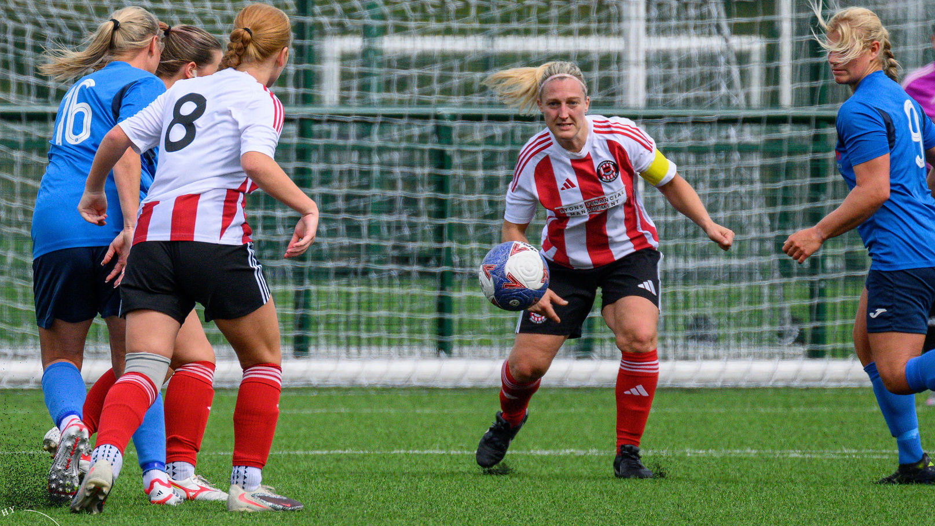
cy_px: 164
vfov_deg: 1.3
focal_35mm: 941
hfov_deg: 2.3
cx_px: 297
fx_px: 23327
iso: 1250
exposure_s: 1/4000
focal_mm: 400
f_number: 5.6
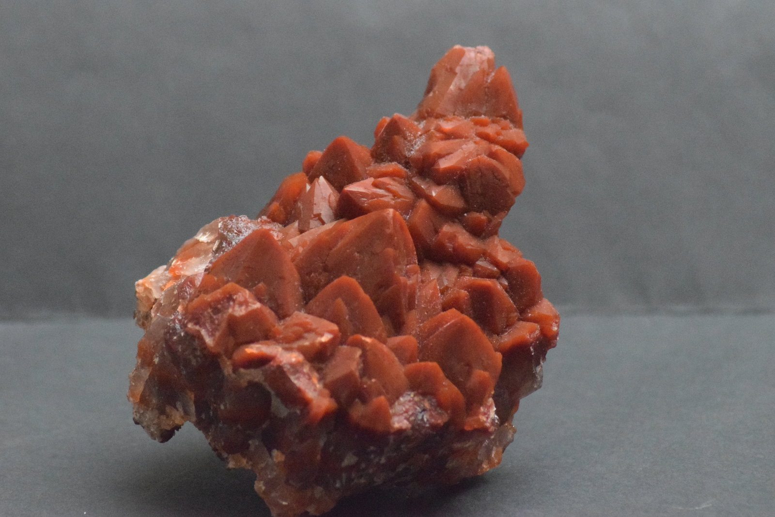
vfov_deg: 5.1
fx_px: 5813
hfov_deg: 7.6
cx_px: 388
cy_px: 258
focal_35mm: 270
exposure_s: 1/200
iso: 12800
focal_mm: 180
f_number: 9
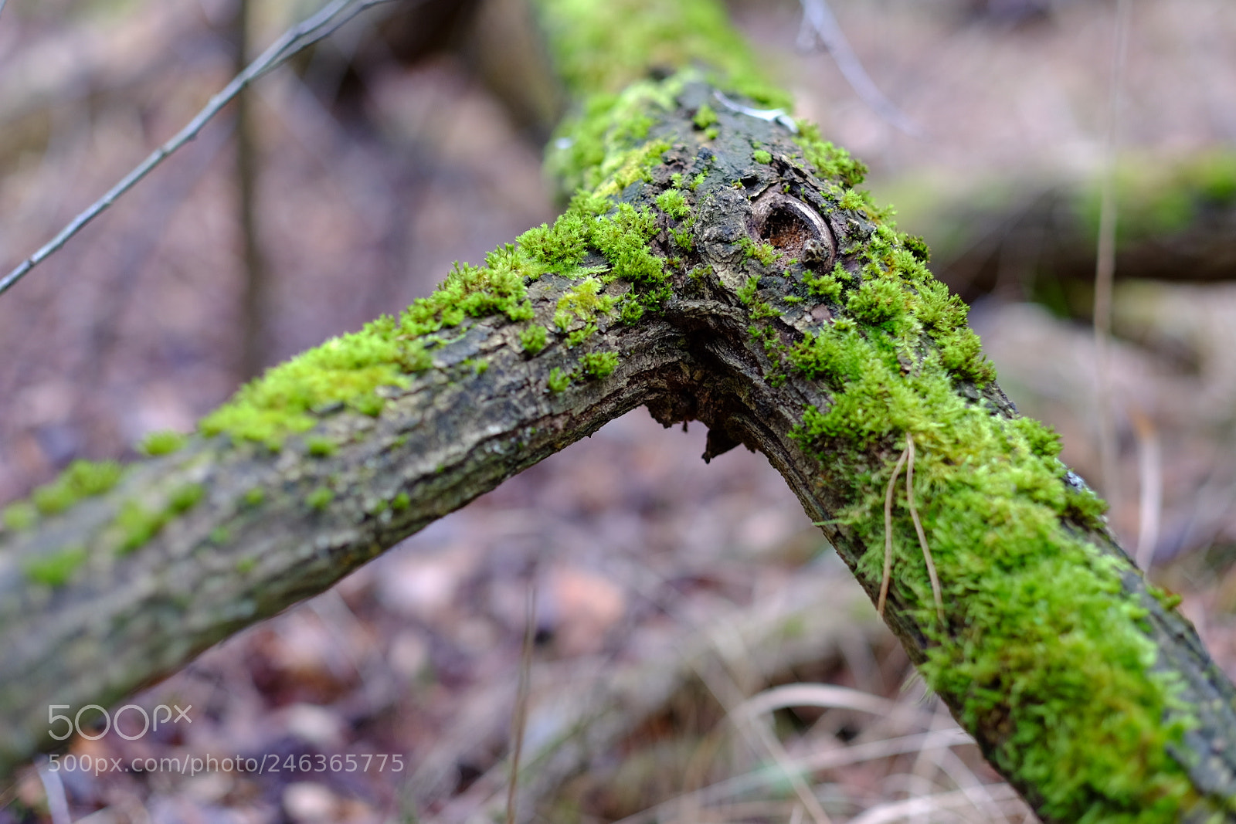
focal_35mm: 84
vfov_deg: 16.3
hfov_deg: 24.2
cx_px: 618
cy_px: 412
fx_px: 2884
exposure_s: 1/125
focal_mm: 56
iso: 200
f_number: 1.8
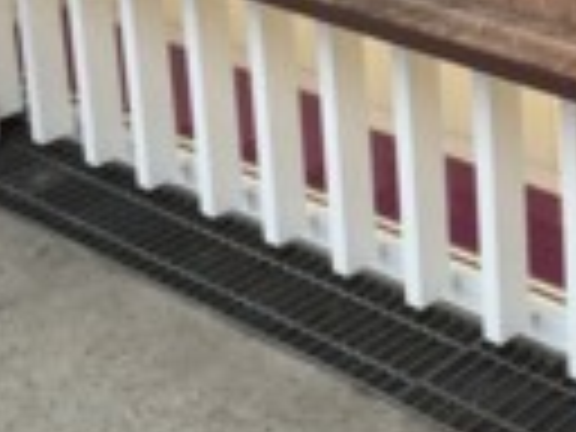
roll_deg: +2.9
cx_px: 630
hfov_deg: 18.5
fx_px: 1697
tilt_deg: -15.7
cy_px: -184
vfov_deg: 13.8
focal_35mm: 102
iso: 32
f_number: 2.2
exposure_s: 1/207
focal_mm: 4.15
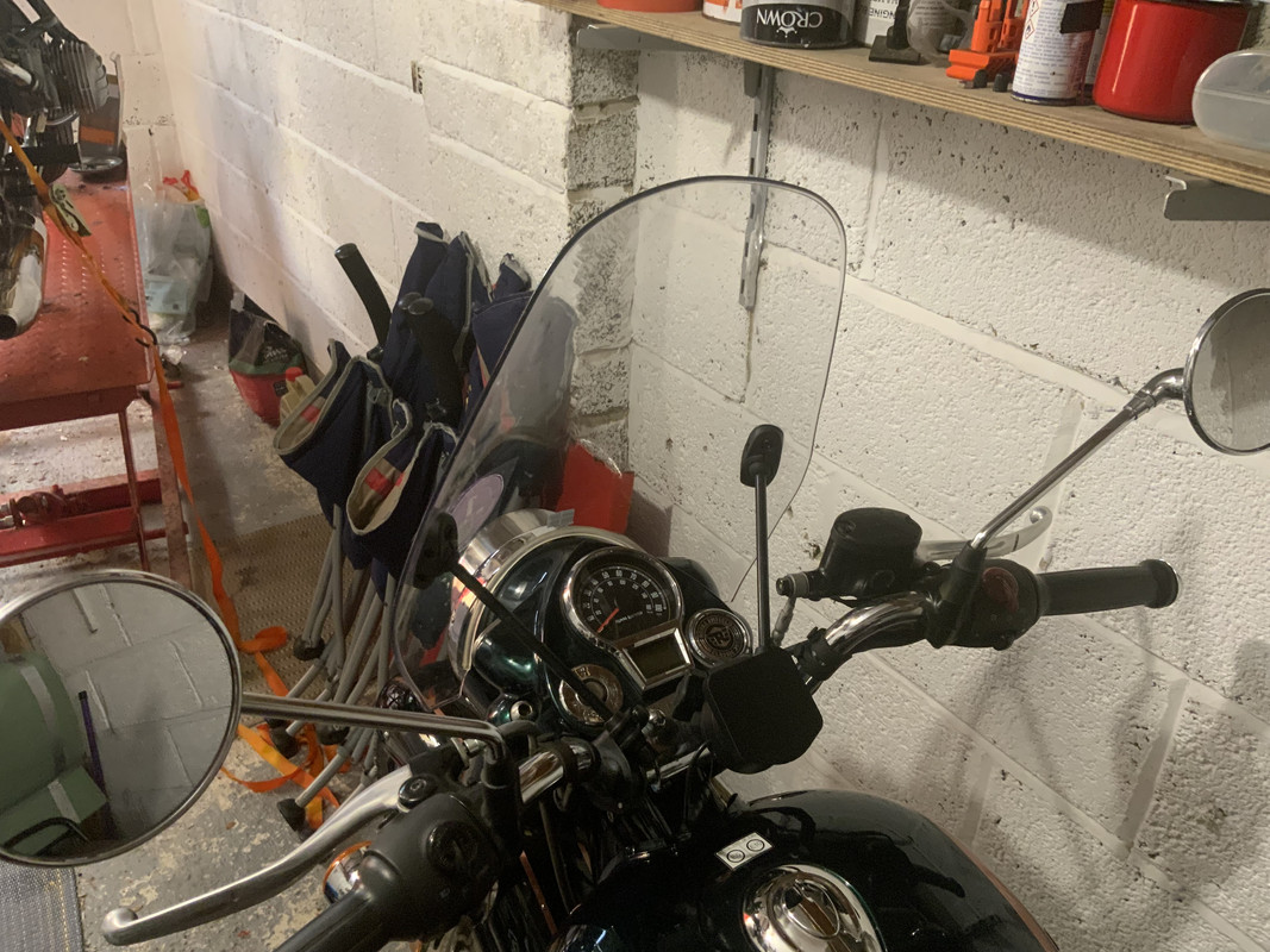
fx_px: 1064
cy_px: 476
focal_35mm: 29
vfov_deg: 48.2
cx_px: 635
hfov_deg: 61.7
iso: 250
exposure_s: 1/60
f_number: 1.8
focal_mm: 3
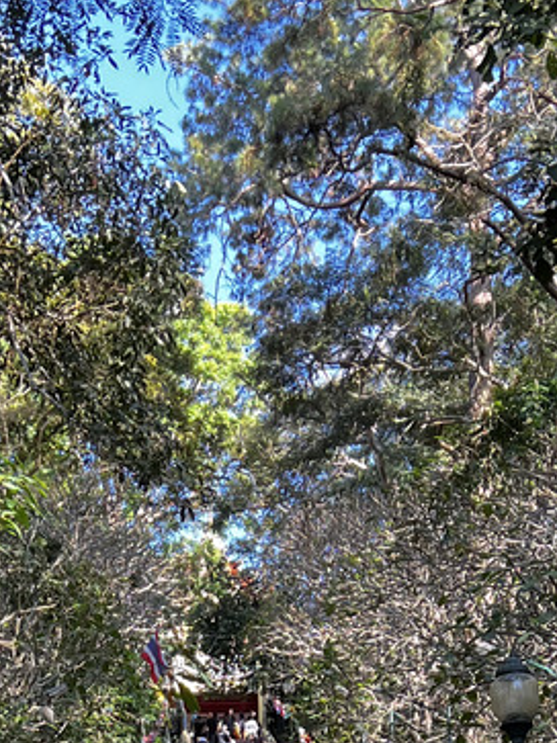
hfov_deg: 17.1
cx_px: 231
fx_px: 1846
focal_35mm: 86
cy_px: 1013
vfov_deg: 20.4
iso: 50
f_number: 1.5
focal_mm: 5.7
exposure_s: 1/132
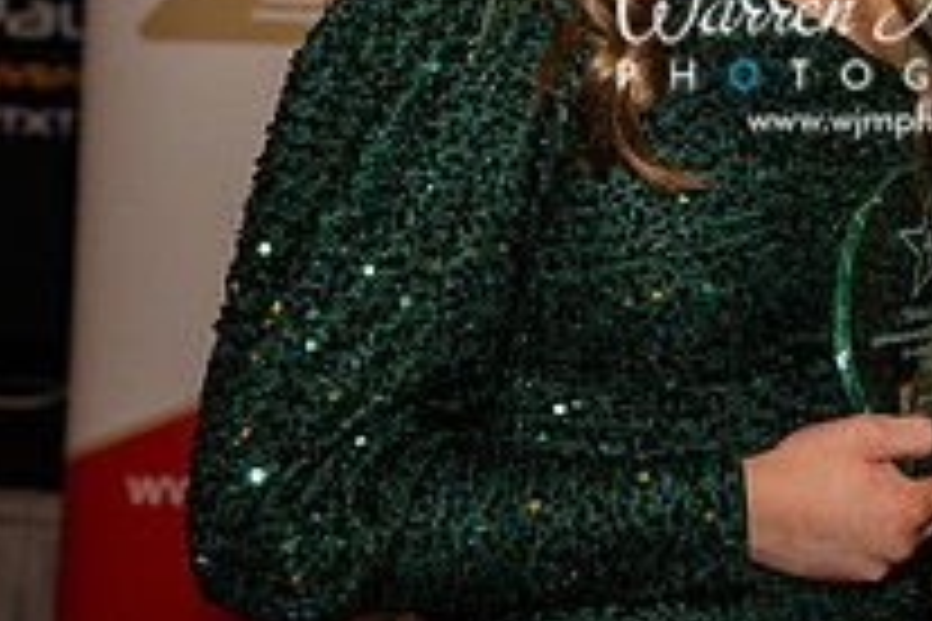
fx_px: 3184
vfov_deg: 11.0
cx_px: 909
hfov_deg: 16.3
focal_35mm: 123
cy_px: -65
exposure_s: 1/125
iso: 500
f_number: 4
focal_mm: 44
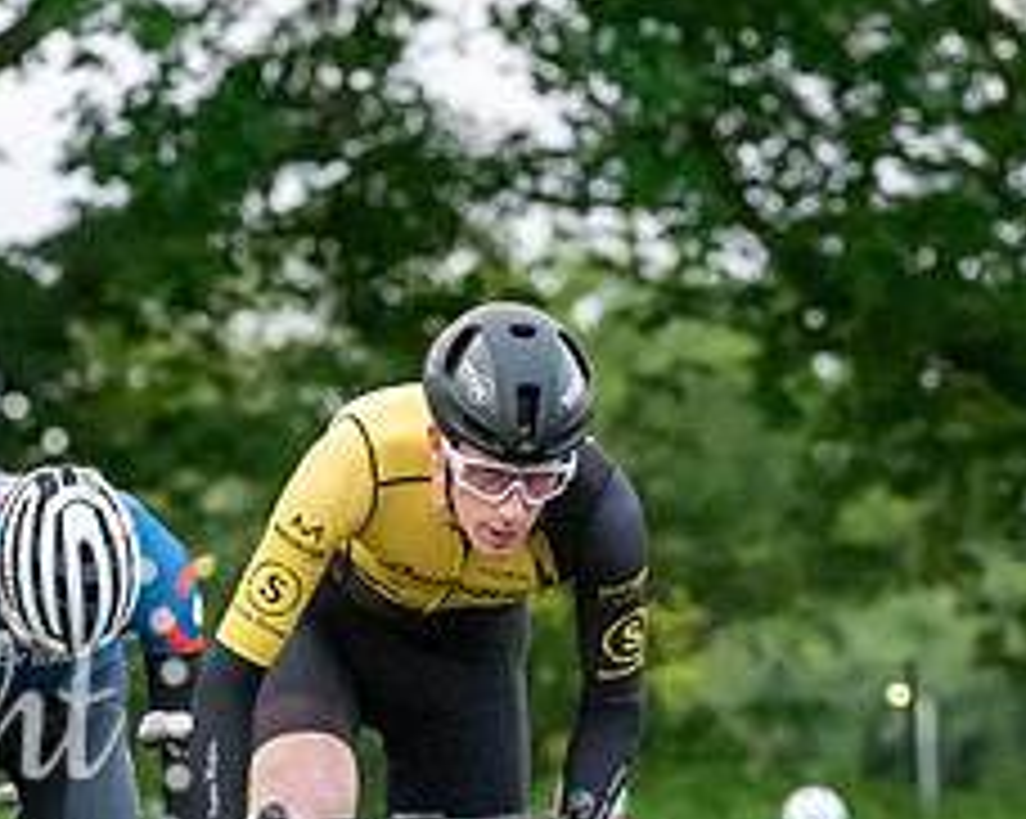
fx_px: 13774
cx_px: 468
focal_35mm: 454
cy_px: 502
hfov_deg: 4.3
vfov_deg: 3.4
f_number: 6.3
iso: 12800
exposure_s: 1/800
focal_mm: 190
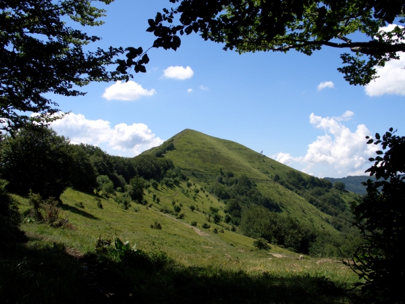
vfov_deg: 42.9
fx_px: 386
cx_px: 202
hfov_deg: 55.4
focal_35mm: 33
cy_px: 152
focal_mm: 7.1
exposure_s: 1/800
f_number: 5
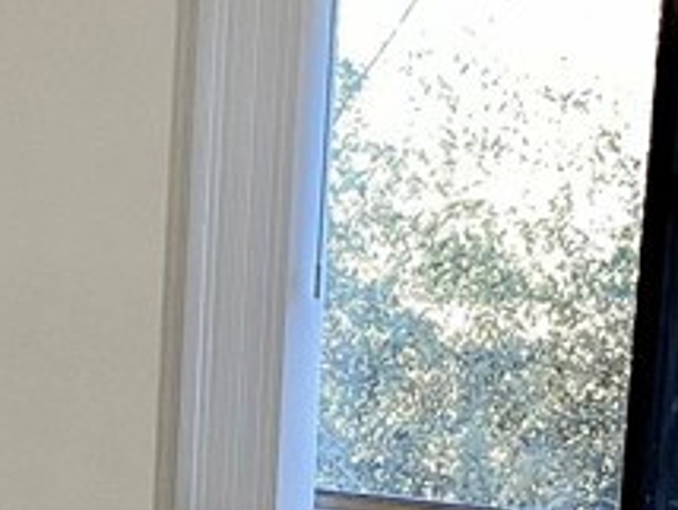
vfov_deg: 10.0
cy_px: 504
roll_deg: -4.0
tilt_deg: -7.6
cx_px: 95
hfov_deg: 13.2
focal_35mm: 148
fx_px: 2902
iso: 50
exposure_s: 1/60
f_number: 2.4
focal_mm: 3.3
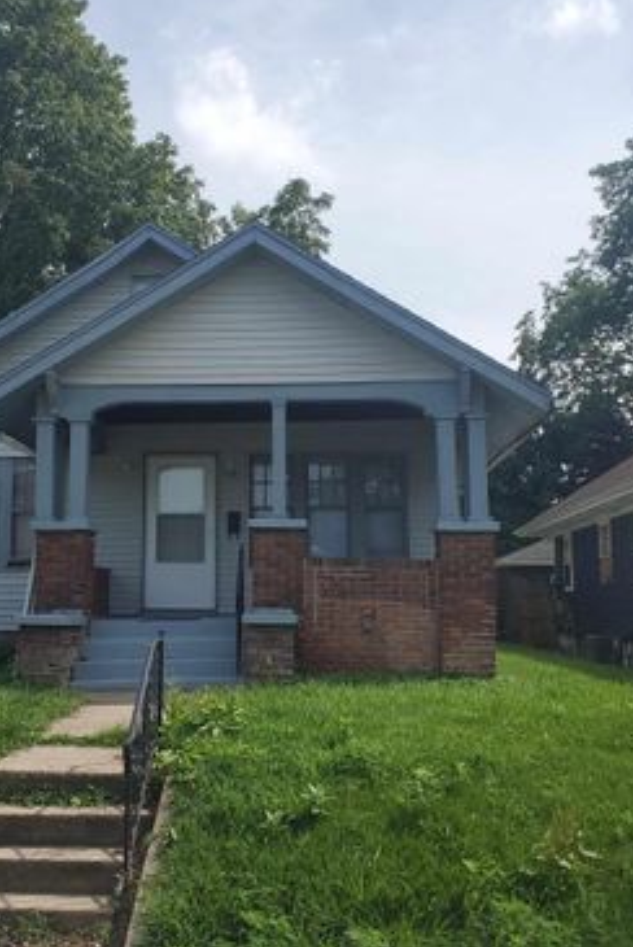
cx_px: 221
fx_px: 974
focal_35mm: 37
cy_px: 463
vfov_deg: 51.8
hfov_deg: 35.7
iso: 50
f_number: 2.4
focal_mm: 4.3
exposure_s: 1/1591
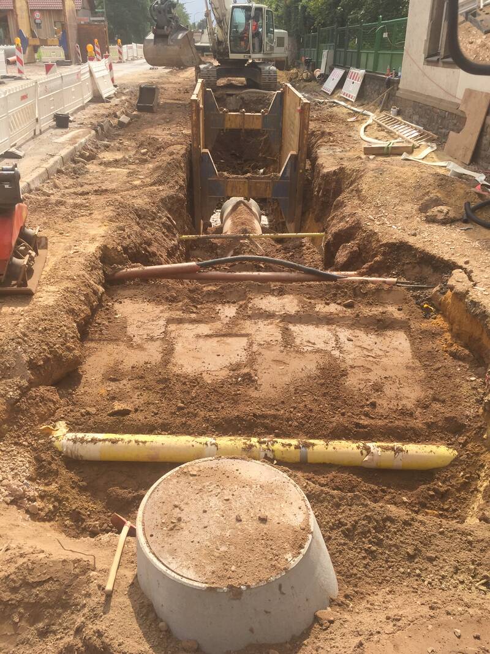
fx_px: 547
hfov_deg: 48.2
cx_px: 245
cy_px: 327
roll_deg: -0.3
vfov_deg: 61.7
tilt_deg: -26.4
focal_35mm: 29
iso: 32
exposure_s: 1/1163
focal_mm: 4.15
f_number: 2.2
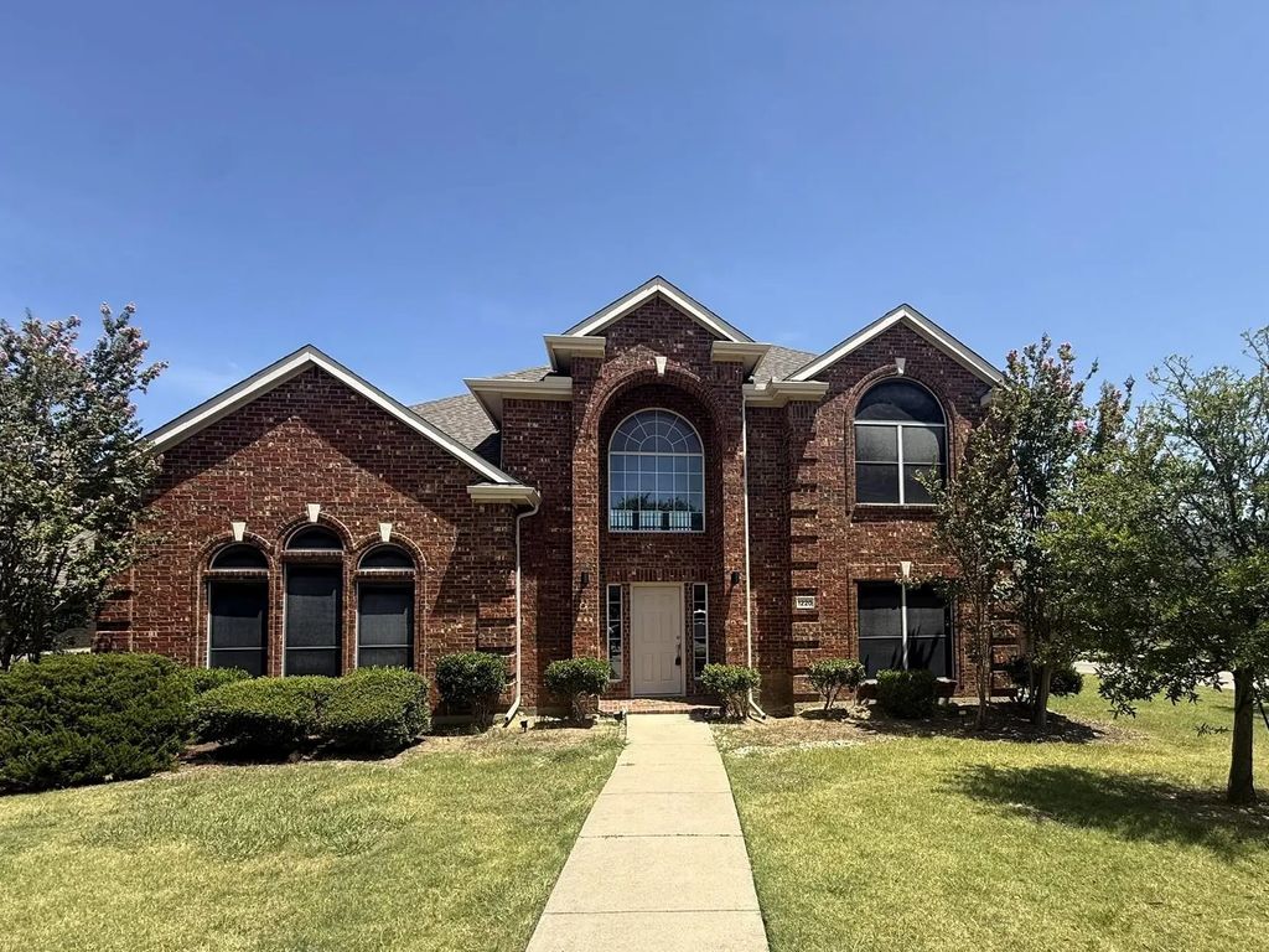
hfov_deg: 102.1
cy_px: 476
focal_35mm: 14
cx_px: 634
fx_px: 513
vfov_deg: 85.7
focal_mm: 2.22
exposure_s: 1/1235
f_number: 2.2
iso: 50
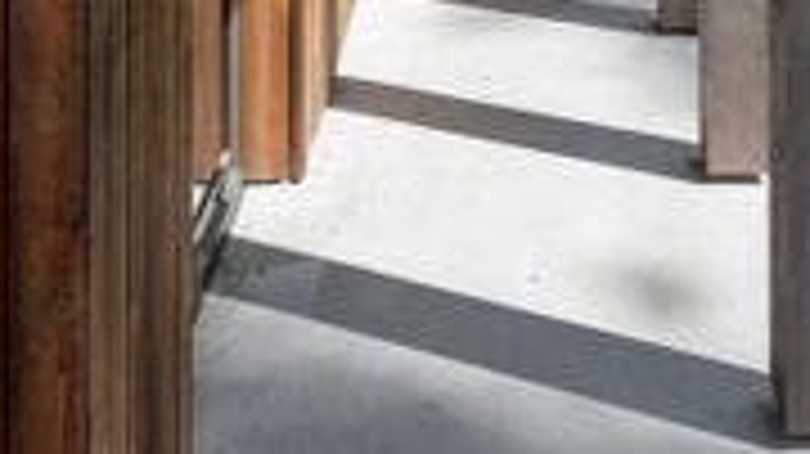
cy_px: -508
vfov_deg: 15.2
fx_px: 1288
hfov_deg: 34.7
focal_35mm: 60
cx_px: 524
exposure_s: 1/50
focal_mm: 24
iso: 50
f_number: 11
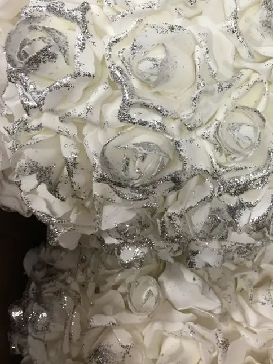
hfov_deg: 31.1
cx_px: 196
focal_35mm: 46
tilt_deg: -66.0
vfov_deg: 40.6
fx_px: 484
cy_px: 114
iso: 50
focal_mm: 4.15
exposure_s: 1/17
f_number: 2.2
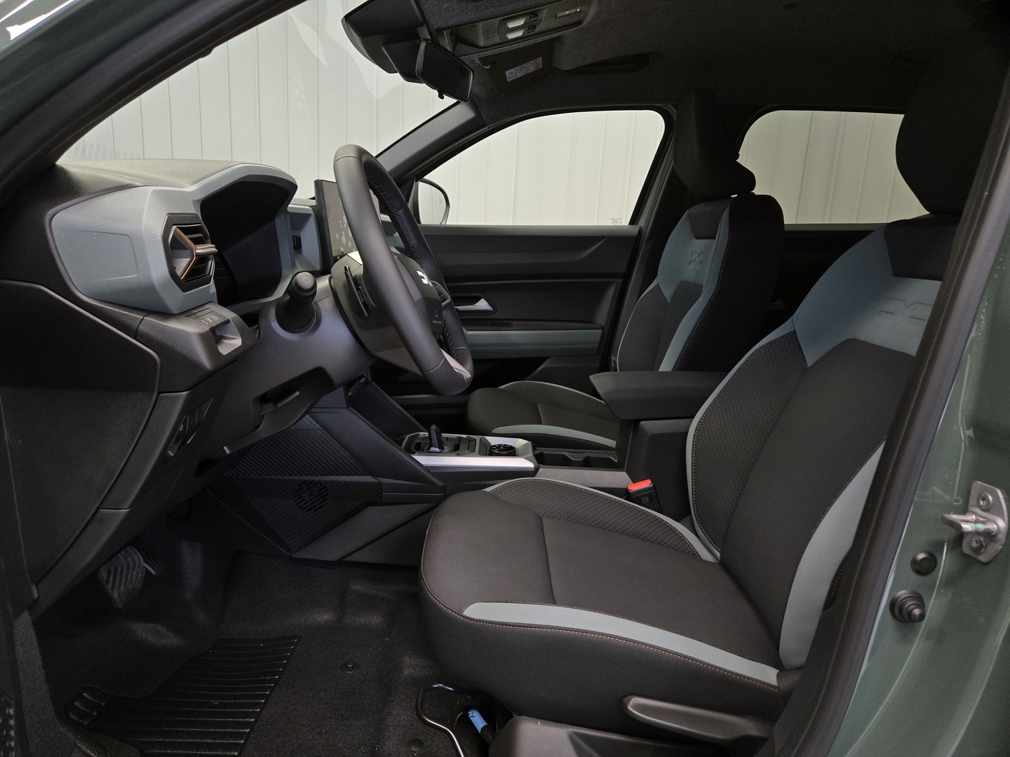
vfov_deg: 58.9
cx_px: 505
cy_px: 378
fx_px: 671
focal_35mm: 23
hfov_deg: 73.9
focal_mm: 5.4
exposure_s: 1/90.1
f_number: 1.8
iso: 250
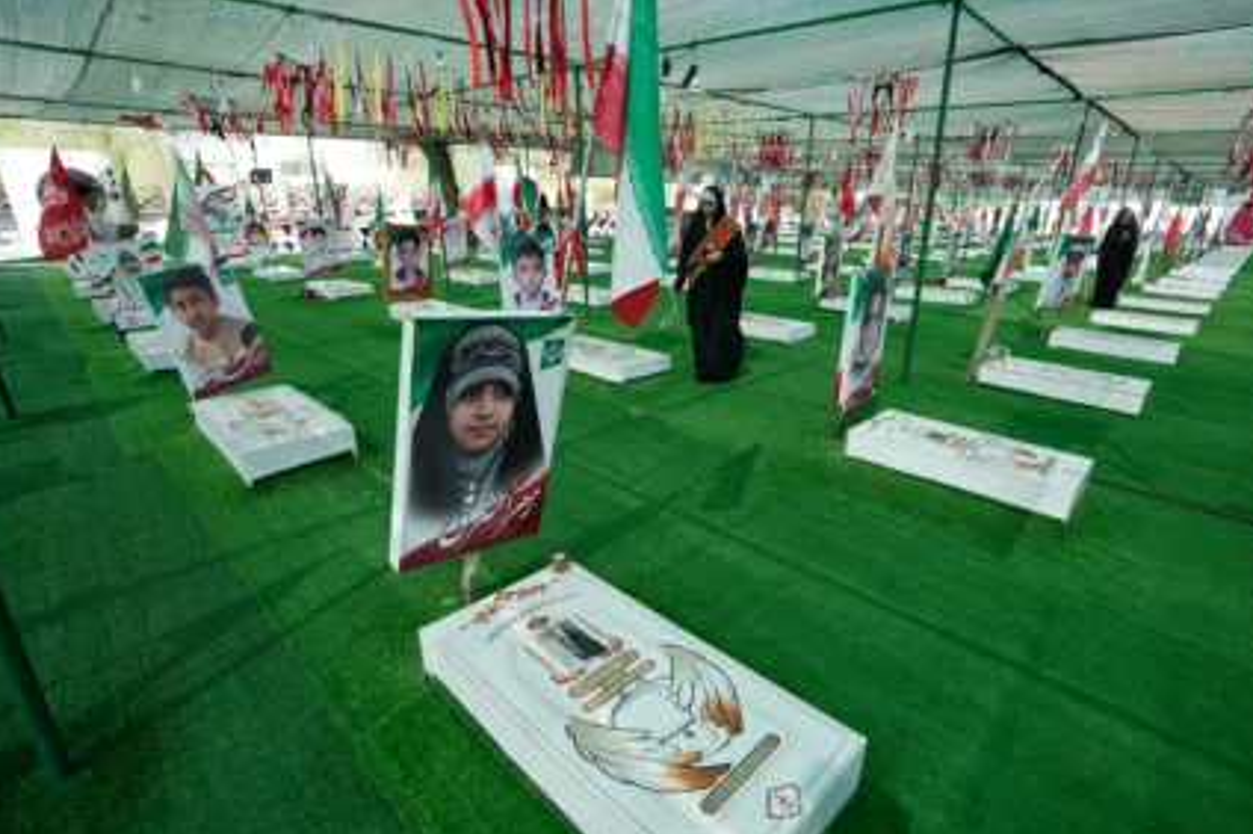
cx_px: 638
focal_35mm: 17
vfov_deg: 70.3
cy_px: 438
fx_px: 591
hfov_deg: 93.3
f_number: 5.6
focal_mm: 16
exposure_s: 1/640
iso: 640
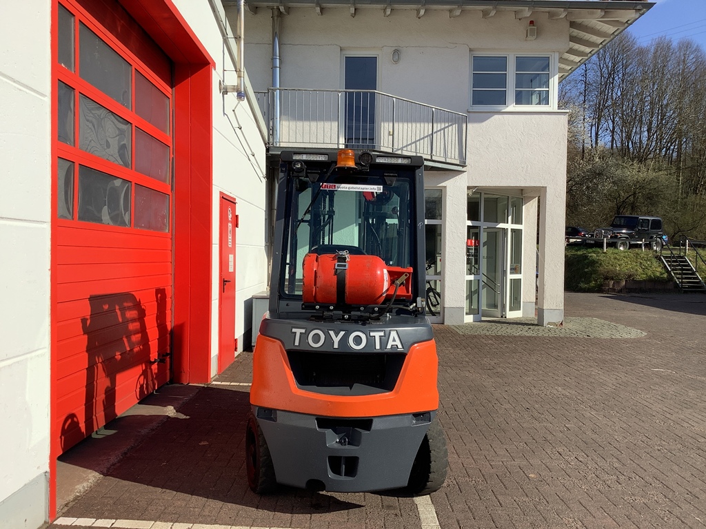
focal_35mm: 31
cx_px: 353
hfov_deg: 58.4
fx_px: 632
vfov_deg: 45.4
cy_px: 264
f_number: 2.4
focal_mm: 3.3
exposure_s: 1/1404
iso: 25
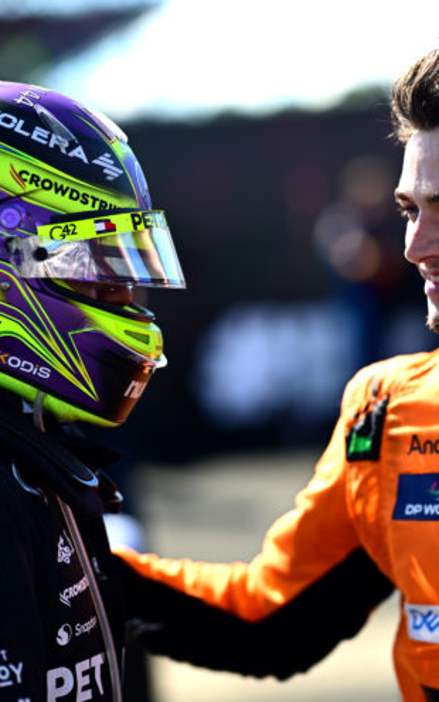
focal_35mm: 131
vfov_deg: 15.9
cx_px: 319
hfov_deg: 10.0
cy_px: 351
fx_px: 2508
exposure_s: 1/3200
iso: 200
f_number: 1.6
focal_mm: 85
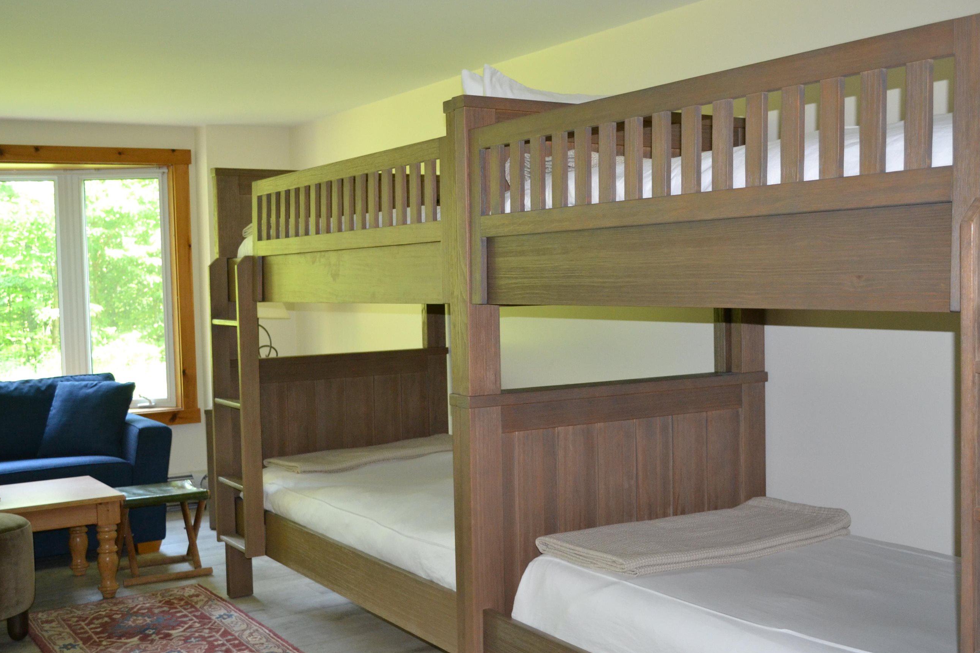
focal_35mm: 43
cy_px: 322
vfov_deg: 31.2
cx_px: 517
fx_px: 1171
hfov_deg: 45.4
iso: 1250
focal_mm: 24
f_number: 4
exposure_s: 1/60
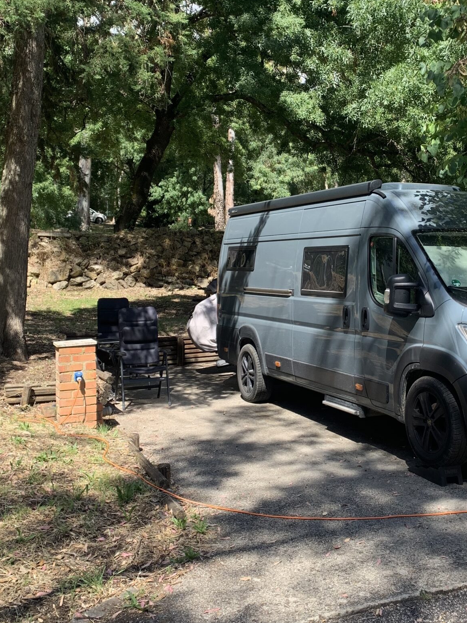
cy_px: 246
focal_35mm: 43
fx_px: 773
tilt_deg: +3.7
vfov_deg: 43.6
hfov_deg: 33.2
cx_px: 320
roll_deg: +1.7
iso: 25
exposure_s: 1/620
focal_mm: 4.25
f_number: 1.8
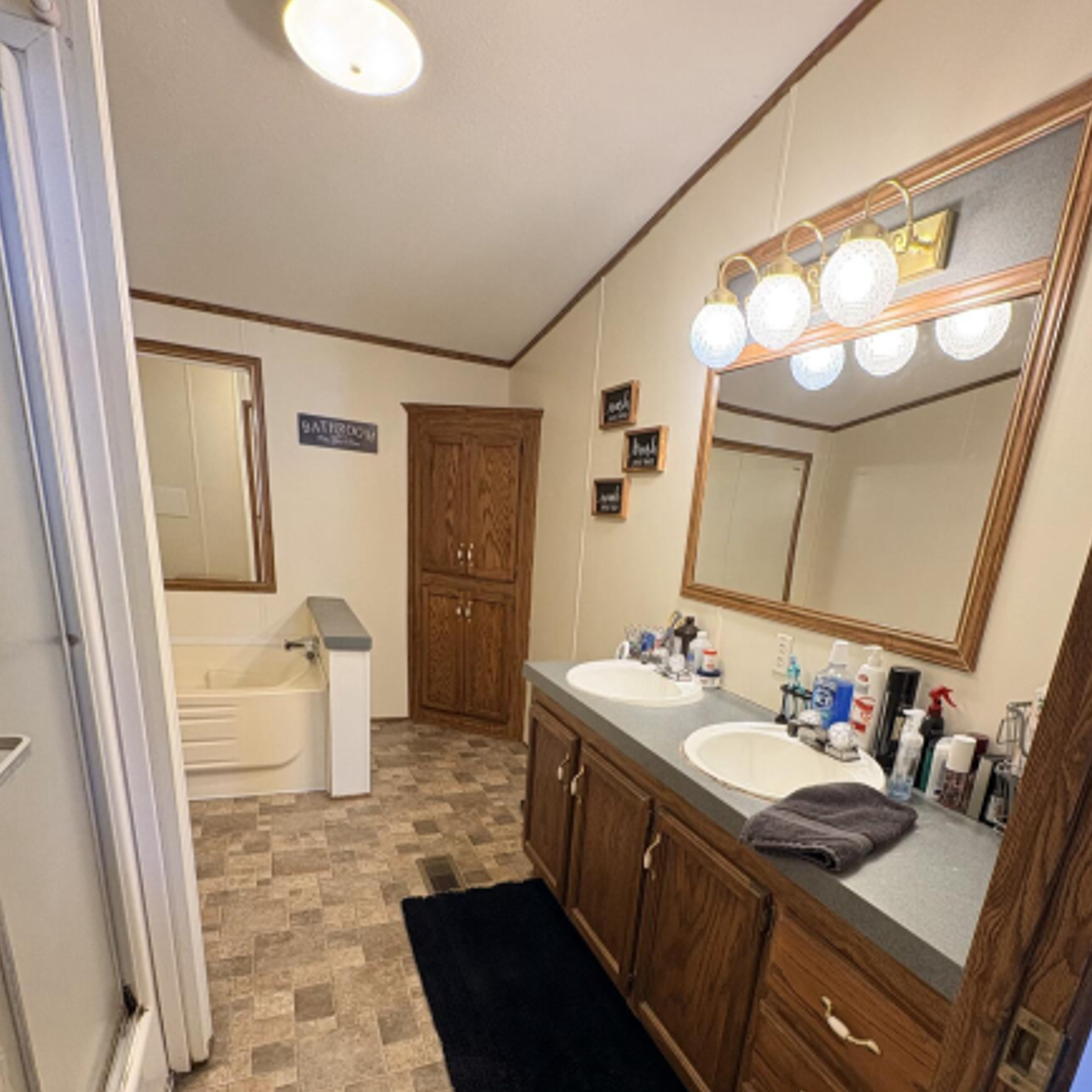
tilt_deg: -17.2
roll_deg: -5.2
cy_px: 733
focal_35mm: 19
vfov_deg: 75.1
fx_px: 678
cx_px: 606
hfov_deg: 77.4
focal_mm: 2.22
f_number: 2.2
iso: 250
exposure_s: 1/60
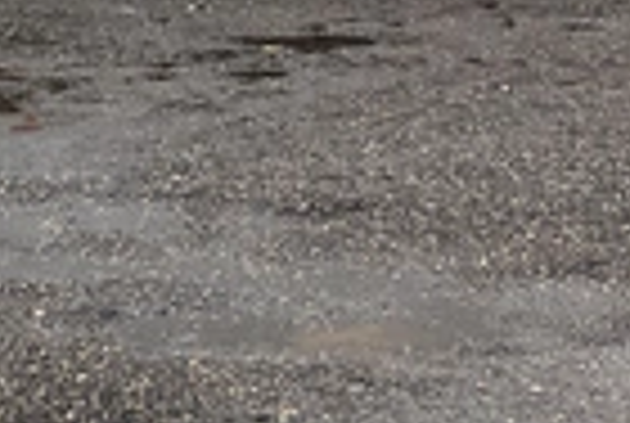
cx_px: 135
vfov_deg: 15.2
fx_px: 1508
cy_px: -135
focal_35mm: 86
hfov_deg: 23.3
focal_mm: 3
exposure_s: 1/709
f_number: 1.8
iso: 25
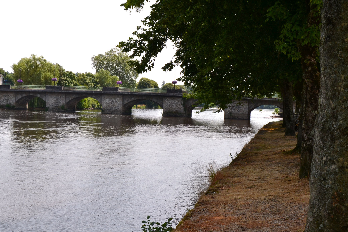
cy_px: 96
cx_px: 125
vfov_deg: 27.1
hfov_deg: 39.5
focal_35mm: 50
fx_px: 480
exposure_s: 1/320
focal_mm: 25
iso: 400
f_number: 10
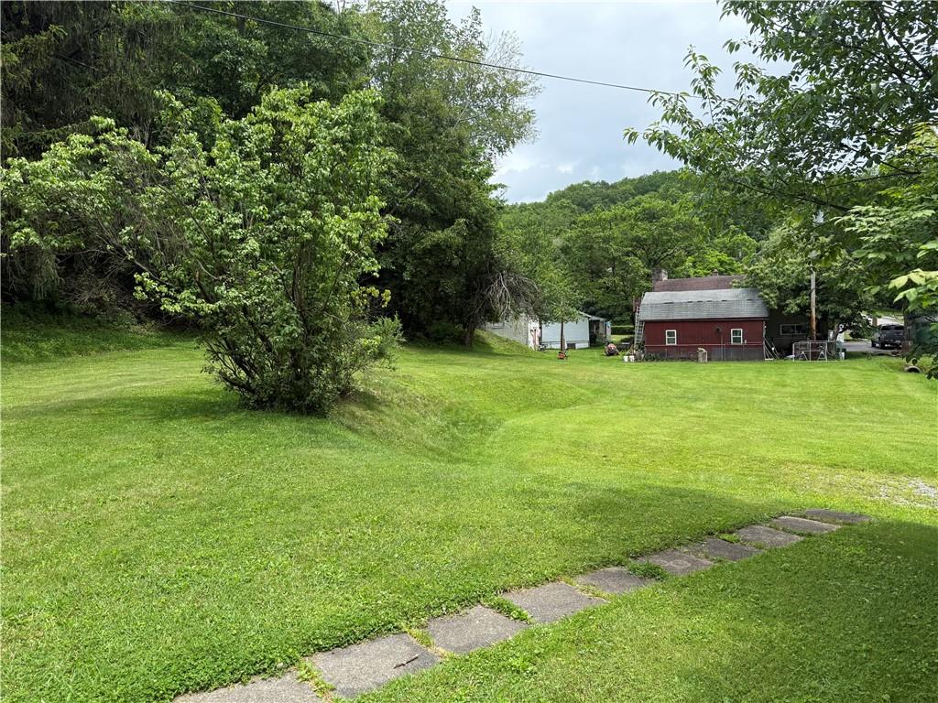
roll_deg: +0.9
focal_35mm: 24
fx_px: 650
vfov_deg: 56.8
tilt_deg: -1.6
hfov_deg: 71.6
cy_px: 352
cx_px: 469
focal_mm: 6.76
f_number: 1.78
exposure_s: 1/2611
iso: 100
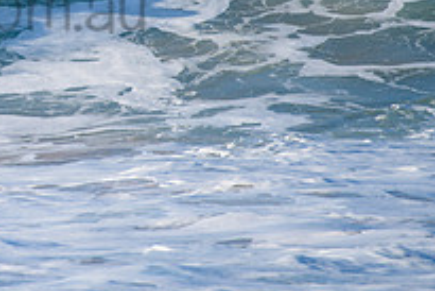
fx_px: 17109
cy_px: -18
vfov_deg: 1.0
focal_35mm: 1415
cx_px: -79
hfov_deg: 1.5
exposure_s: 1/1600
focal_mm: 500
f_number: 5.6
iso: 200
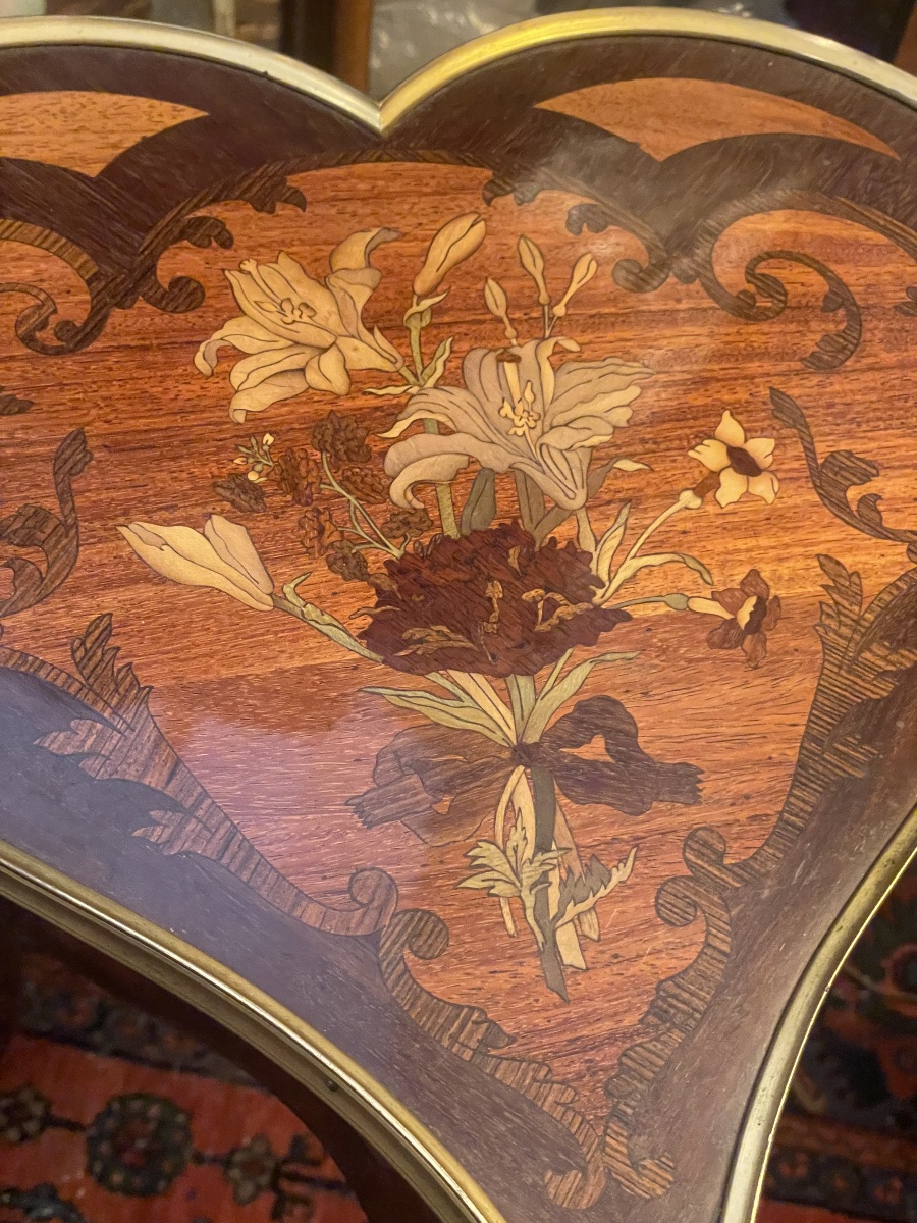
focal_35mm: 52
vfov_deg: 36.8
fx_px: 1837
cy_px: 612
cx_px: 458
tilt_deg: -60.0
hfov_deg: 28.0
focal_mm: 6
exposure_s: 1/50
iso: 640
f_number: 2
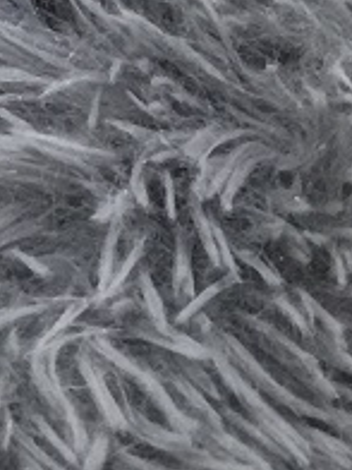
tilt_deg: -13.1
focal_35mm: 190
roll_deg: +2.4
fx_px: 2576
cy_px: -616
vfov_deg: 9.4
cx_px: 172
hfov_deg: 7.8
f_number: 2.4
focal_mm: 3.3
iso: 125
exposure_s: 1/33
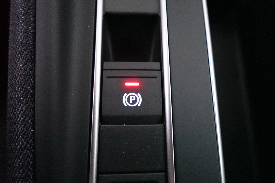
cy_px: 92
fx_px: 153
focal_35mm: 20
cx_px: 138
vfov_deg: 61.9
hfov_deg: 84.0
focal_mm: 7.6
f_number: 2
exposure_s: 1/60
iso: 6400
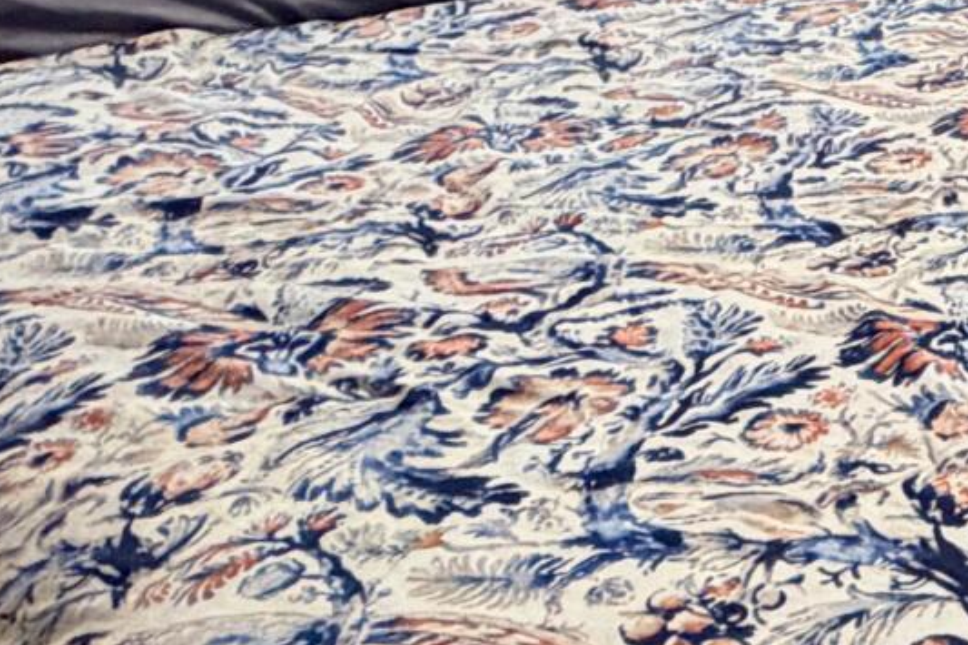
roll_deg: -0.6
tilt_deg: -6.4
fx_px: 2204
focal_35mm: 82
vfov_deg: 15.3
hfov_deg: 21.3
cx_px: 1404
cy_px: -332
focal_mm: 2.22
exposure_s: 1/60
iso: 250
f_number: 2.2
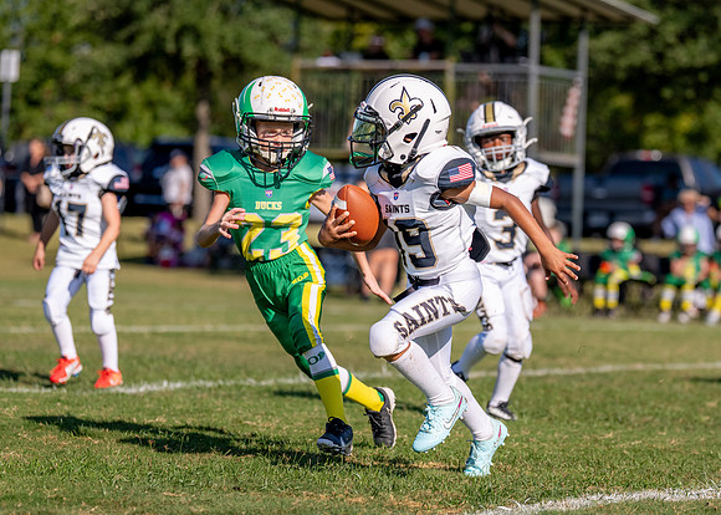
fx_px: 3599
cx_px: 422
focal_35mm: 176
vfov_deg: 8.2
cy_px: 279
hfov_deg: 11.4
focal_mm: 119
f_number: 2.8
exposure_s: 1/8000
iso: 250
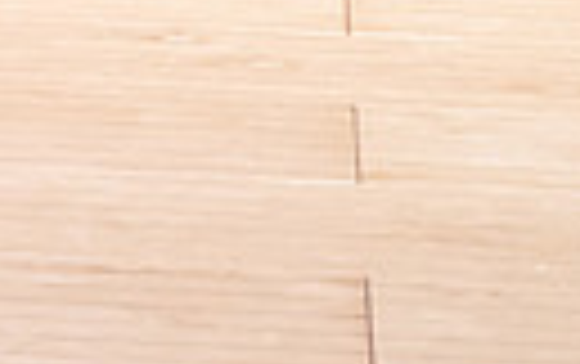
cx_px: -696
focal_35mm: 418
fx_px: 6616
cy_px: -555
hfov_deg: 4.9
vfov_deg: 3.1
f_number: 4
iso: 3200
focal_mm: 72
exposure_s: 1/500
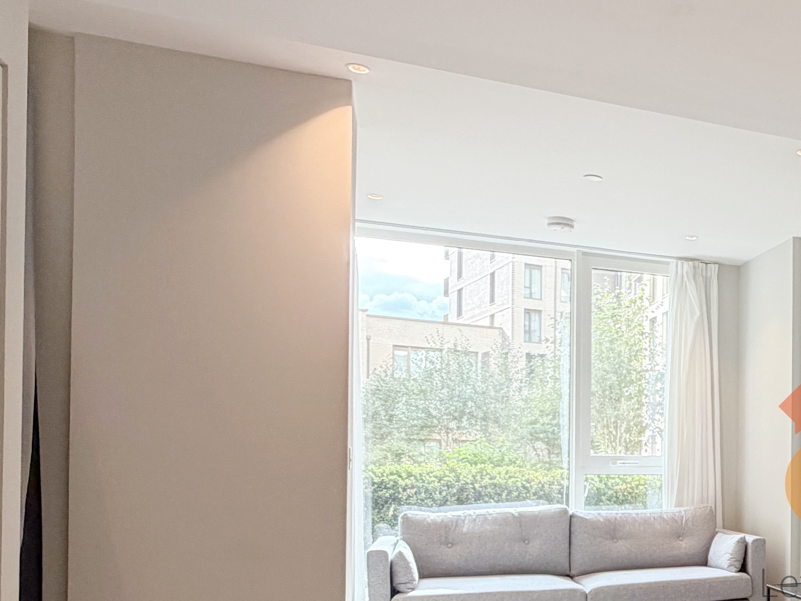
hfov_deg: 39.3
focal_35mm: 39
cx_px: 878
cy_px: 453
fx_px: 903
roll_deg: +0.5
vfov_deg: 36.0
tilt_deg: -0.2
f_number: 2.2
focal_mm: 2.22
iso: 160
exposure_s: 1/121
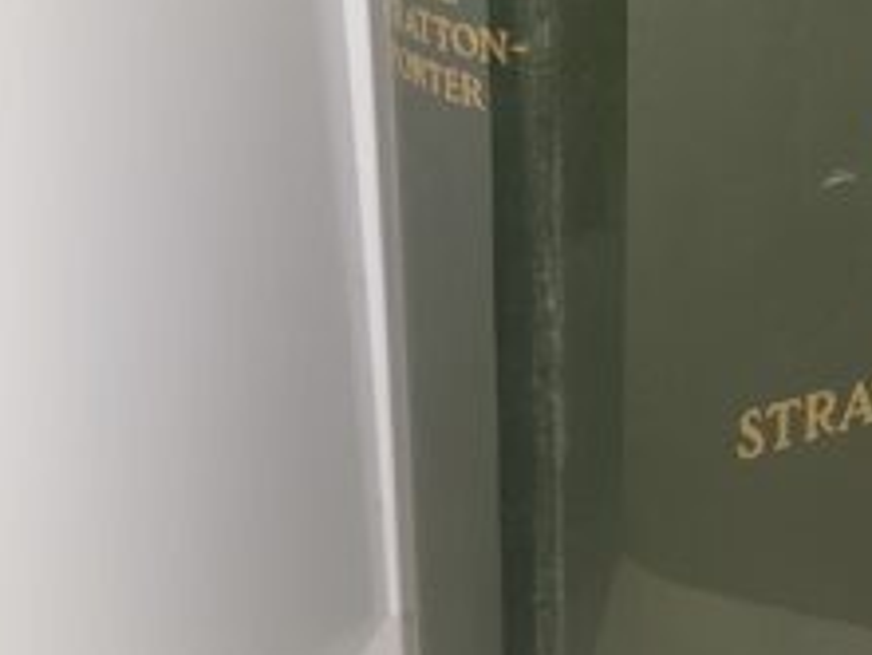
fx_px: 1916
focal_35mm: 76
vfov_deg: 19.4
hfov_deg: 24.7
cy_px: 304
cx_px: 833
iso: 64
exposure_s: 1/120
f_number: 1.7
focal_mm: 3.7
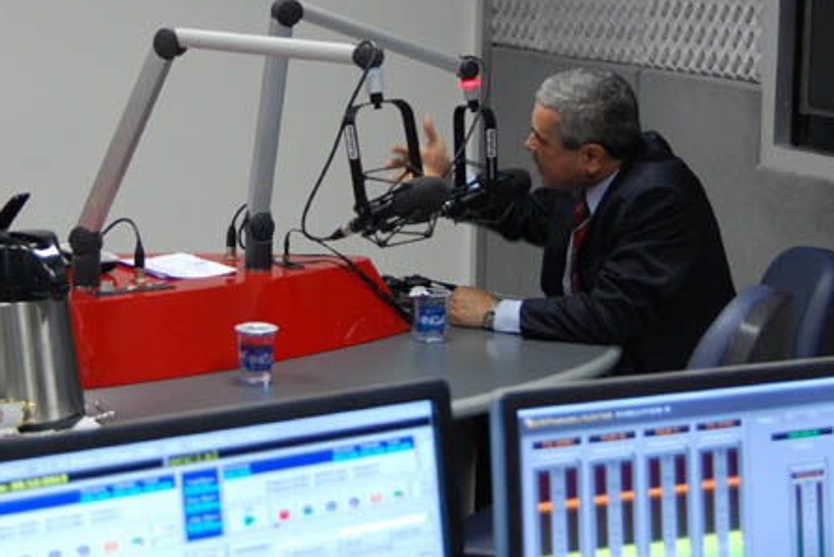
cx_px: 282
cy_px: 203
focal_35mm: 71
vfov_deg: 19.3
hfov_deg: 28.4
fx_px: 1638
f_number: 4.8
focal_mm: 35
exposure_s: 1/25
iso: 800
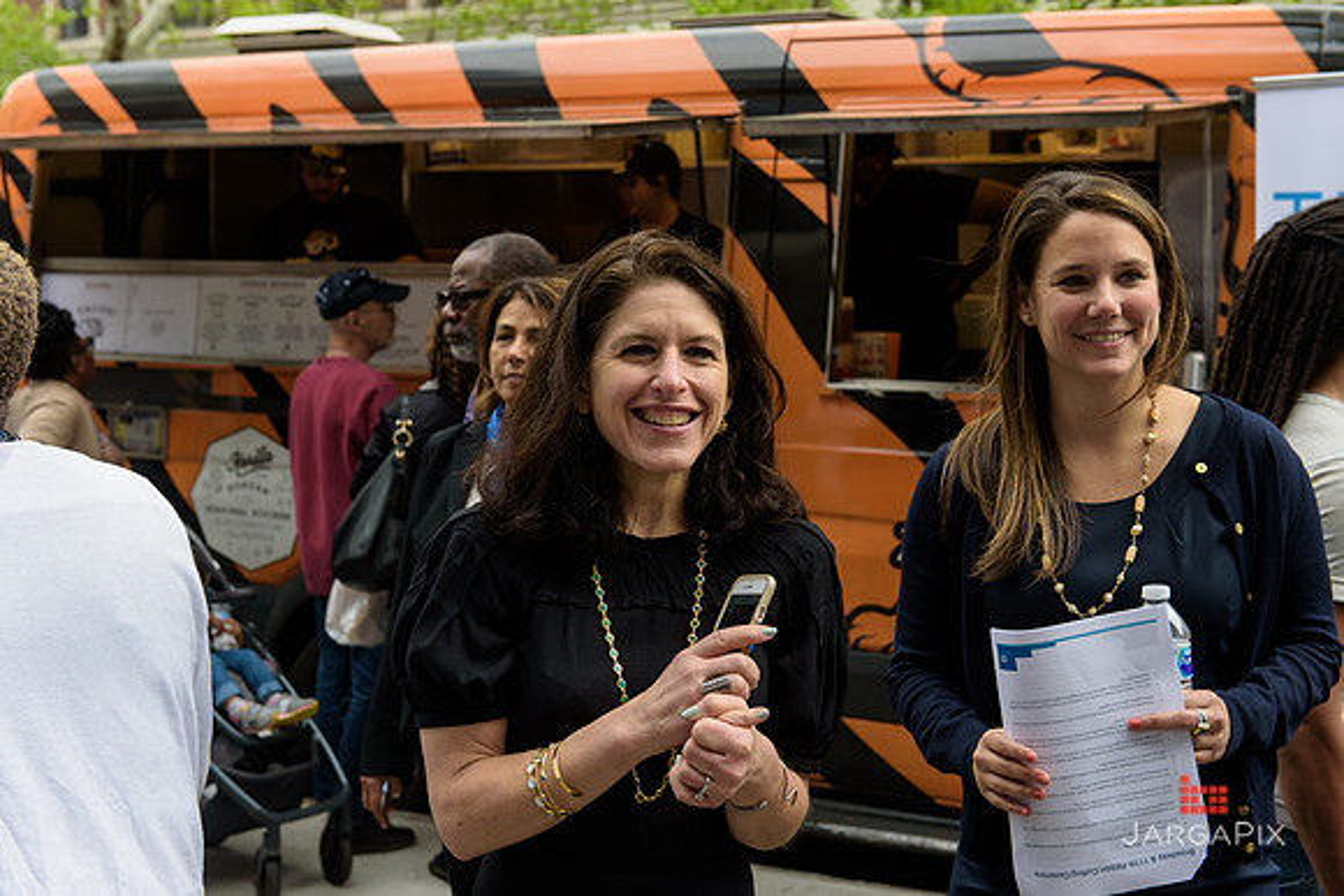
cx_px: 672
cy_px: 448
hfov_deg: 36.2
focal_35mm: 55
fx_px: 2054
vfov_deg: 24.6
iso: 200
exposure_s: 1/250
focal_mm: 55
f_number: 5
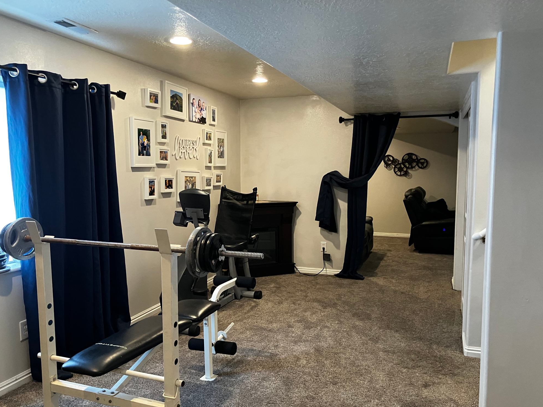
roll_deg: +0.0
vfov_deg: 48.2
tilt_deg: -6.2
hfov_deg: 61.7
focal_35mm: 29
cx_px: 271
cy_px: 210
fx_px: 455
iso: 320
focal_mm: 3.99
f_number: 1.8
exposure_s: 1/60
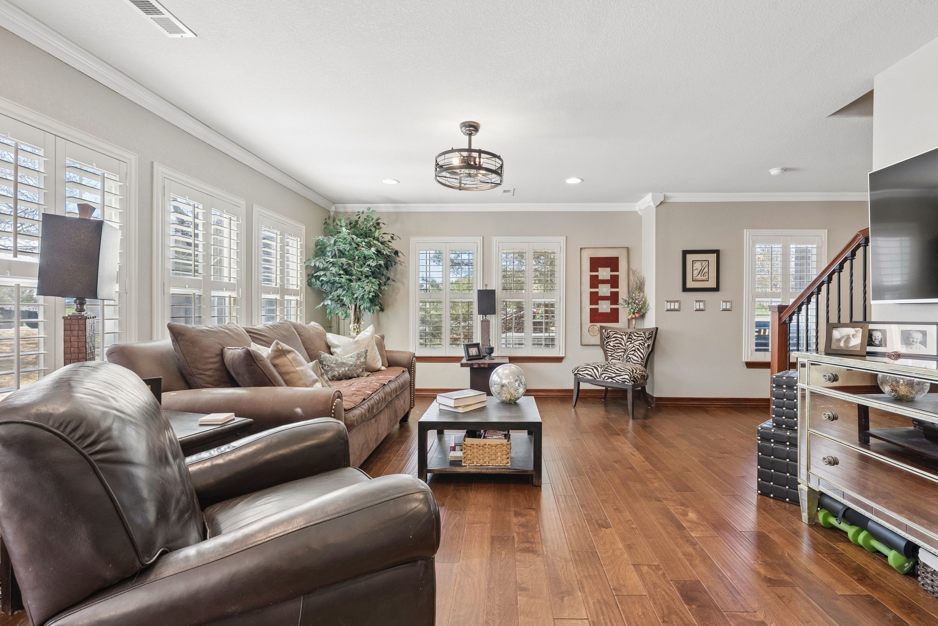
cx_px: 469
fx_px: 417
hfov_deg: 96.7
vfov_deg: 73.8
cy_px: 313
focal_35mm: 16
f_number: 8
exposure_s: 1/25
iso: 500
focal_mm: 16
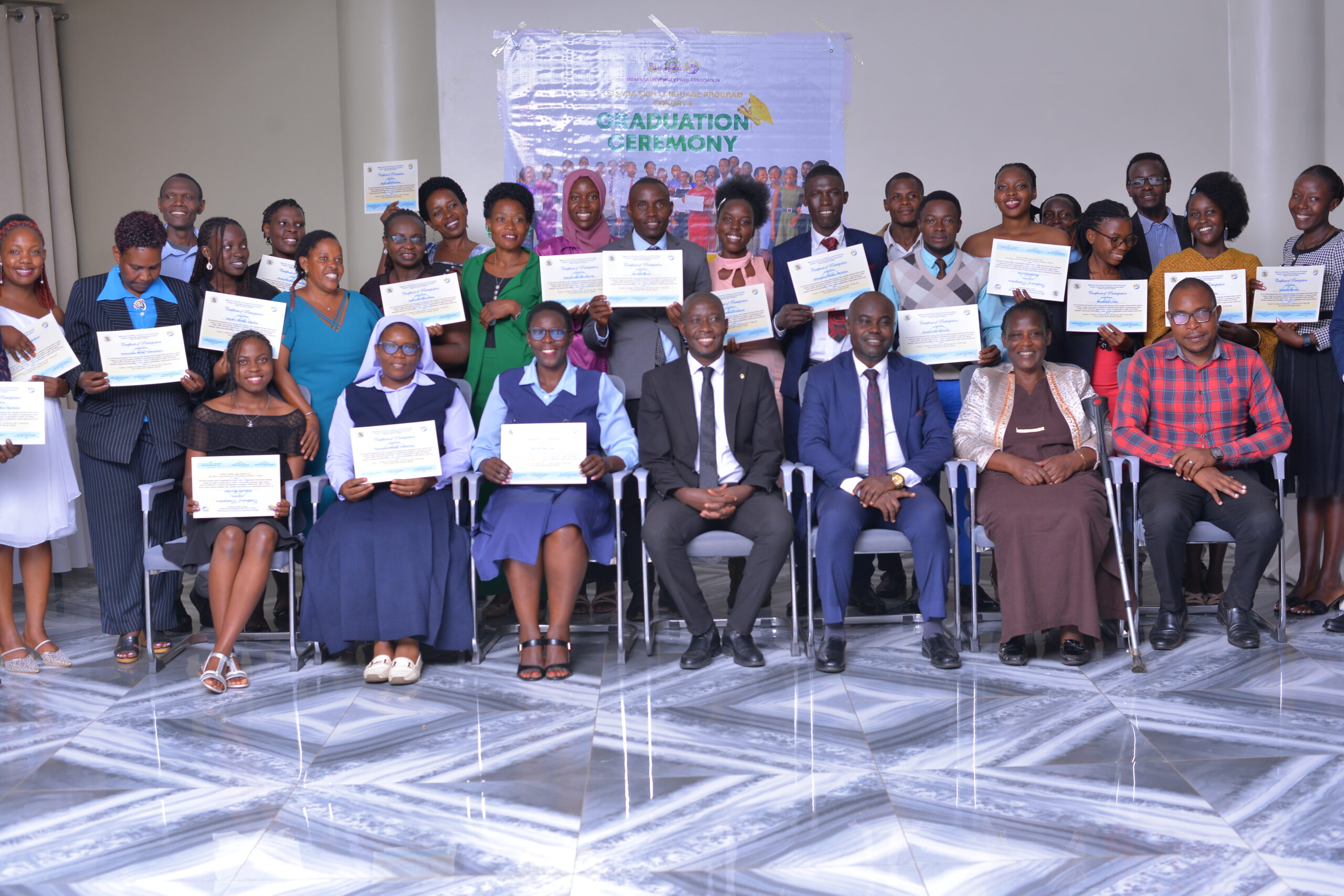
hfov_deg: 39.6
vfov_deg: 27.0
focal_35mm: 50
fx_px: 1867
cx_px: 672
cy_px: 448
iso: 640
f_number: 4.5
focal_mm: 50
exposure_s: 1/160
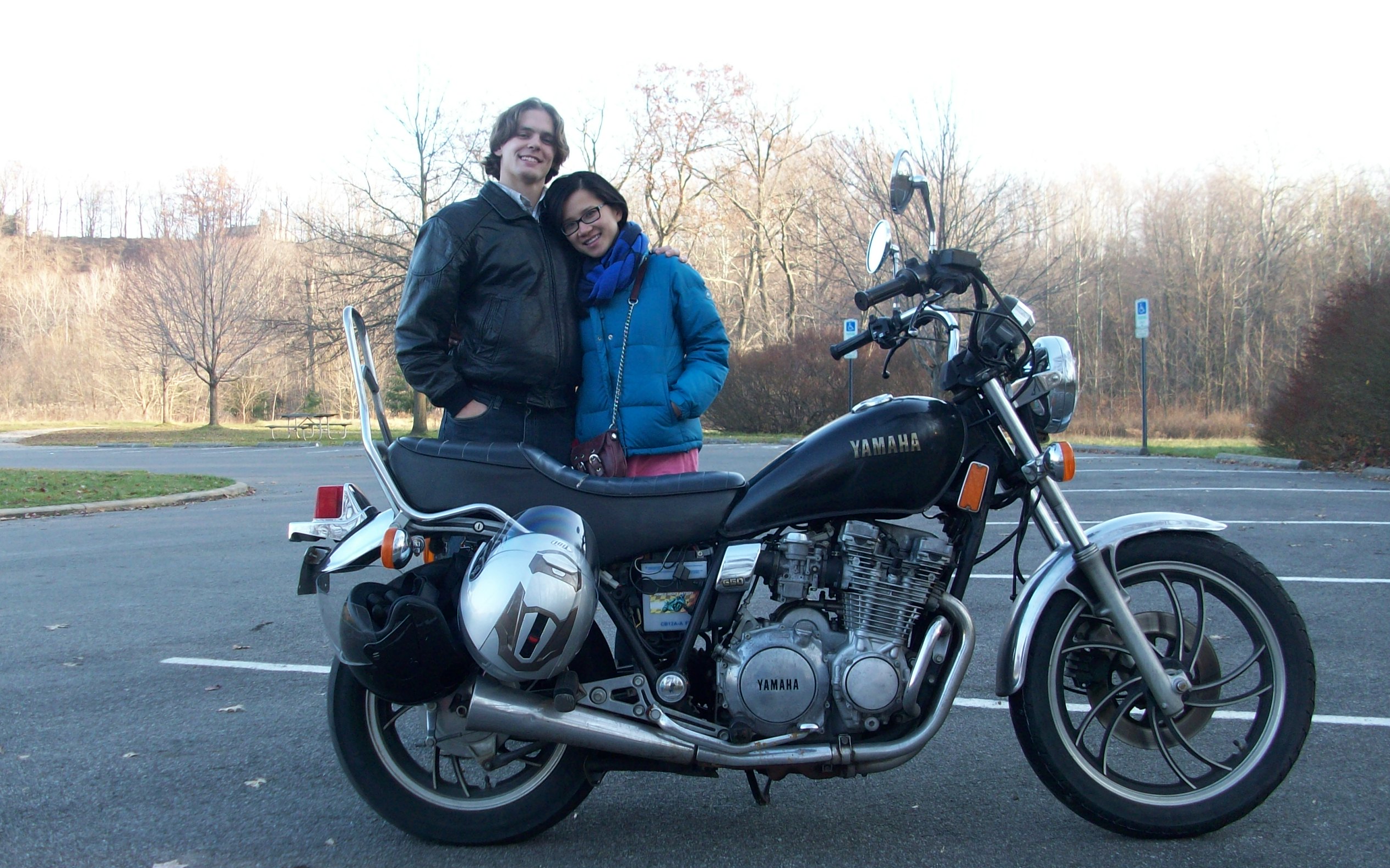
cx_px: 686
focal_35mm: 37
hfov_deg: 52.7
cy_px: 389
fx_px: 1402
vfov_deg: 34.4
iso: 64
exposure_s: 1/91.1
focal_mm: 5.7
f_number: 2.8
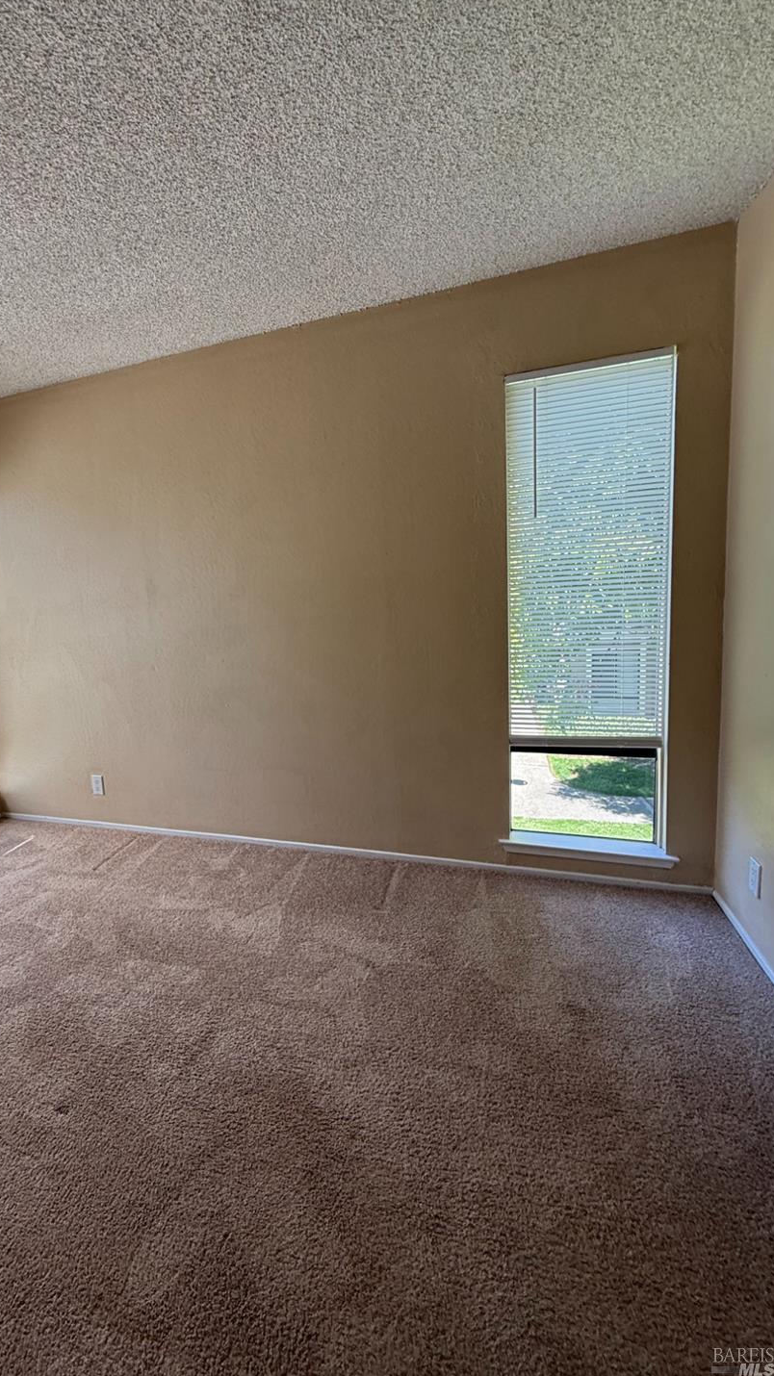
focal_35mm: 16
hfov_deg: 65.1
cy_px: 668
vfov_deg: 99.3
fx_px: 584
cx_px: 250
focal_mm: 2.22
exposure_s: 1/101
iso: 50
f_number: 2.2
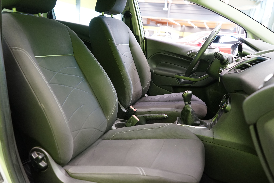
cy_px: 92
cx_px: 137
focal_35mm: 31
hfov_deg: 60.3
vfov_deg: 42.3
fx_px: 236
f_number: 4
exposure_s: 1/20
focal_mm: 31
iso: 2000
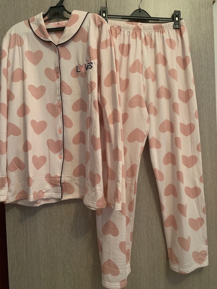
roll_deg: +1.6
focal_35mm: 26
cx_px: 108
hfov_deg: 53.1
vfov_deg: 67.3
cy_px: 144
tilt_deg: -0.2
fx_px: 217
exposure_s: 1/33
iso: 320
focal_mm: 4.25
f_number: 1.8
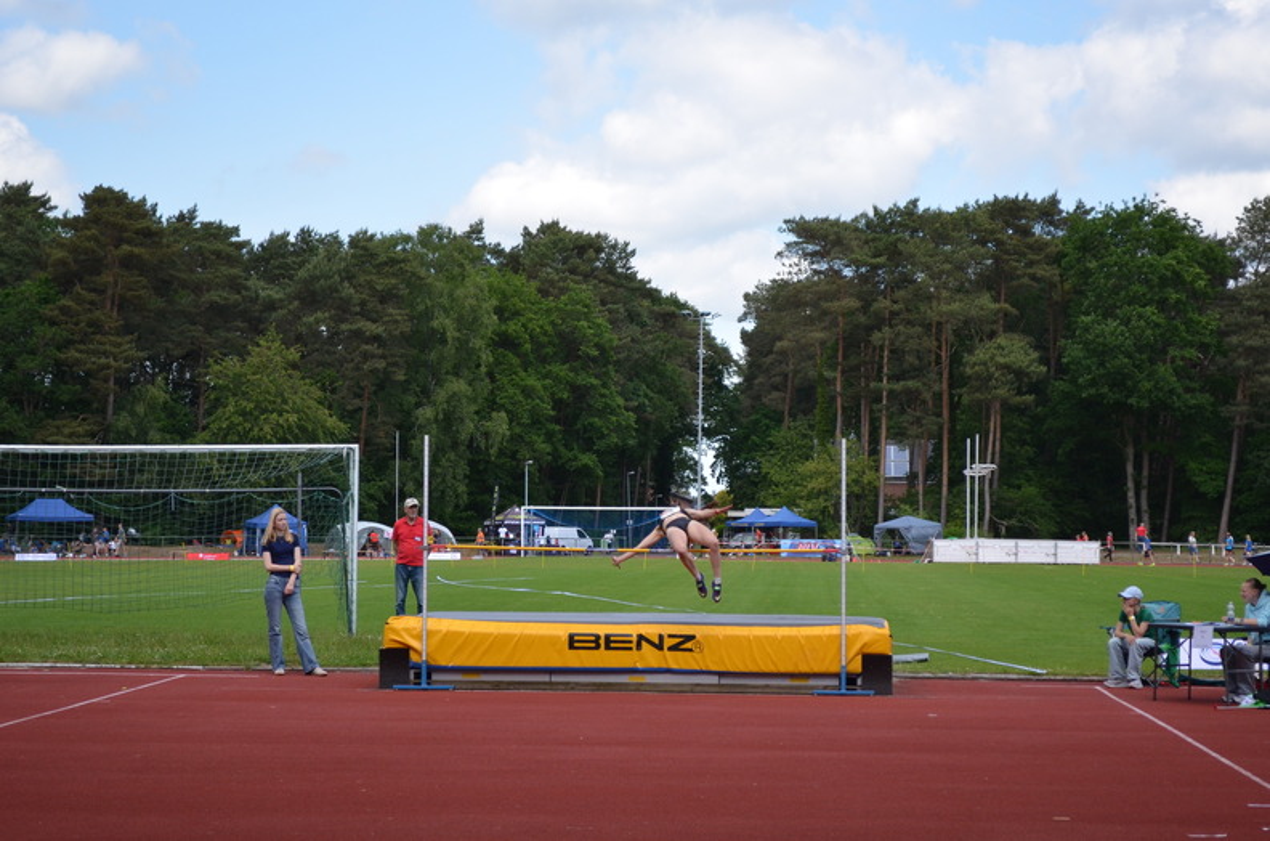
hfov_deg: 24.7
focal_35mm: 82
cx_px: 635
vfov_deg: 16.5
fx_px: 2903
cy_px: 420
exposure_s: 1/1000
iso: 400
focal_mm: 55
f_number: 5.6
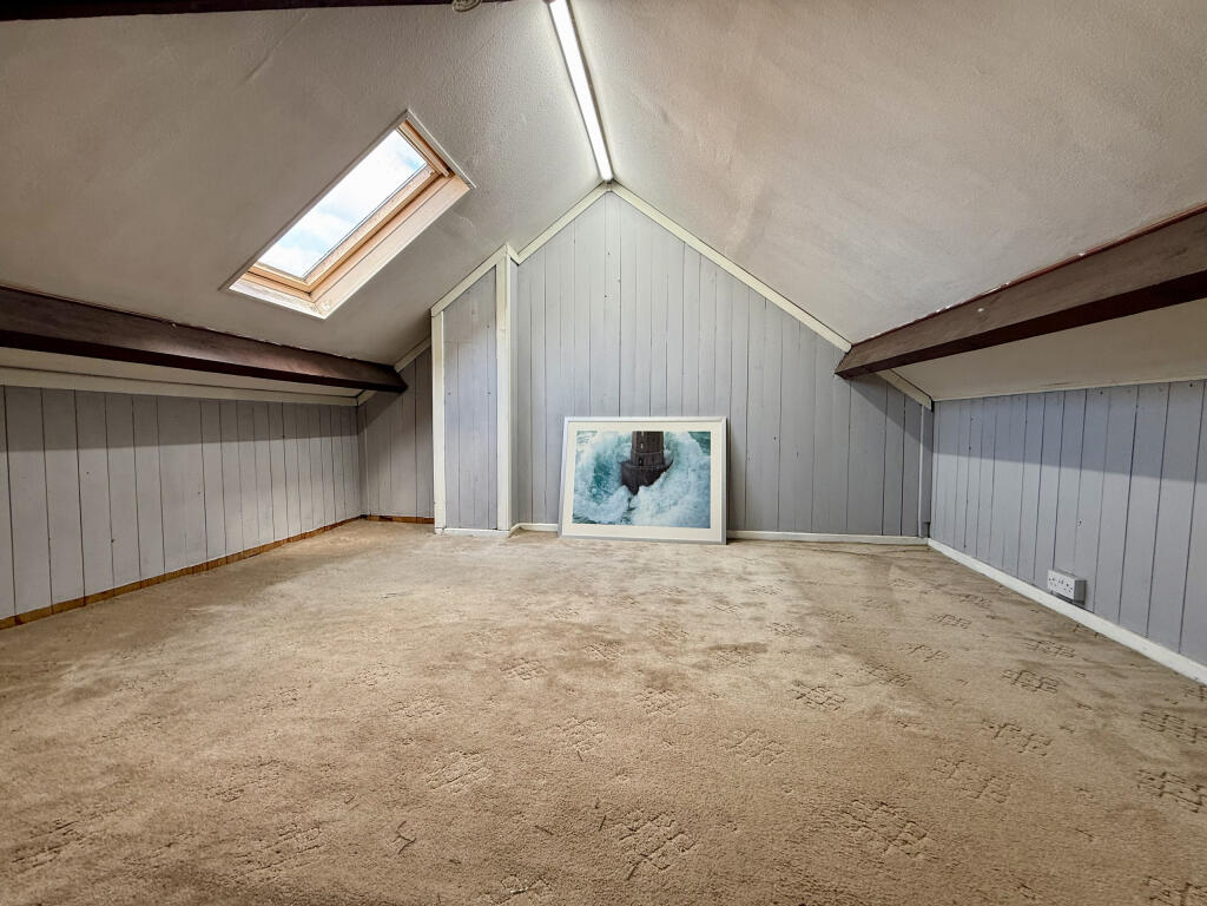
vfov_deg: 85.7
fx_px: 488
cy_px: 453
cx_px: 604
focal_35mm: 14
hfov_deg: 102.1
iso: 125
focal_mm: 2.22
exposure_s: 1/100
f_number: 2.2
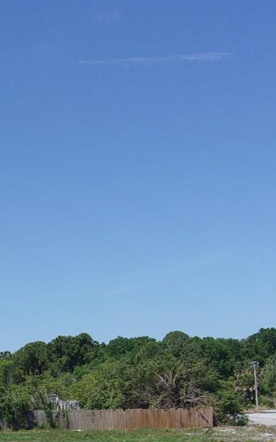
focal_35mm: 73
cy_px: 353
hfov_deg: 17.1
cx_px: -48
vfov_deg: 27.6
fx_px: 878
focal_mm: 4.9
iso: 80
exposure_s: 1/125
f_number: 10.4
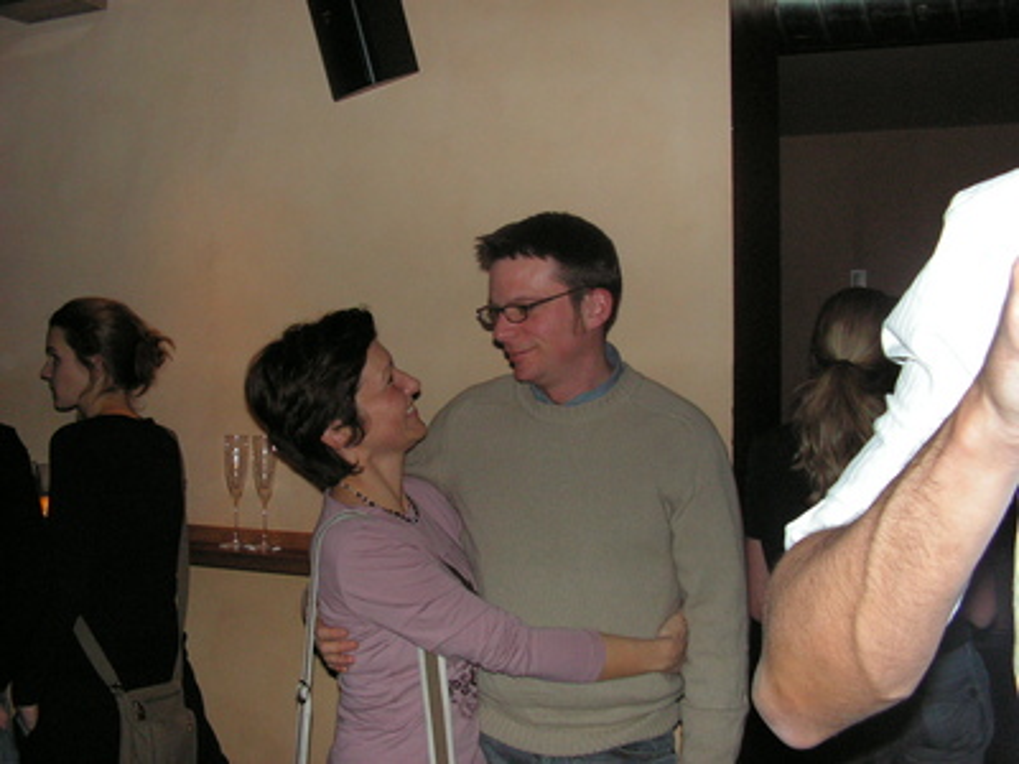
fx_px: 1060
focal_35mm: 36
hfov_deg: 51.4
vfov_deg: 39.7
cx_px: 510
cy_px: 382
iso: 160
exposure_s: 1/40
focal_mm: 6
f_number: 3.2
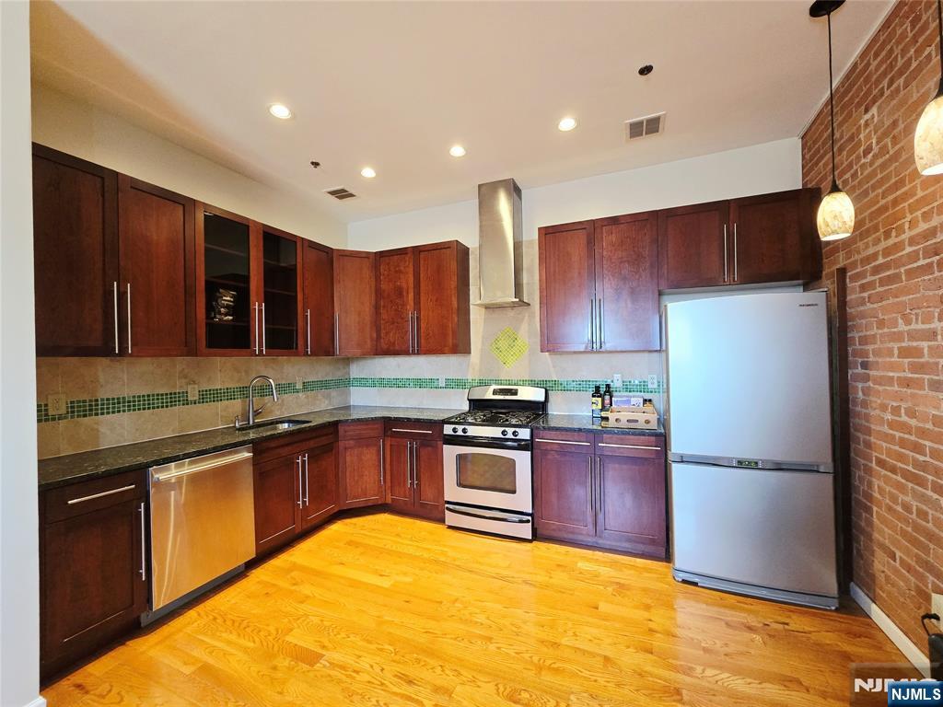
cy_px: 354
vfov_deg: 89.9
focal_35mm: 13
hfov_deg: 106.2
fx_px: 354
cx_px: 472
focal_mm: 2.2
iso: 320
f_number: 2.2
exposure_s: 1/60
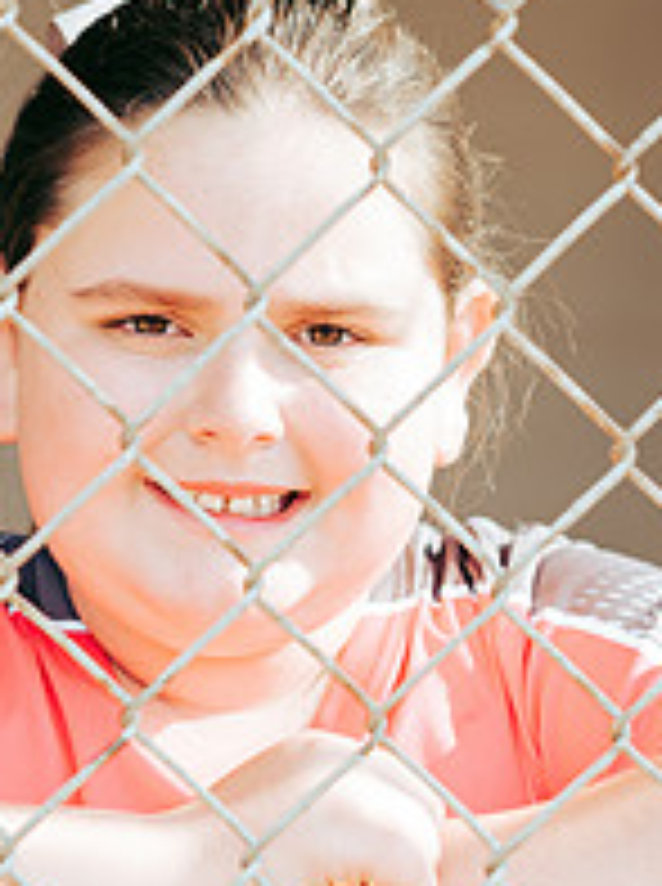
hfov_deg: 7.9
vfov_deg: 10.6
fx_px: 4784
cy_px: 661
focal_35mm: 187
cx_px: 162
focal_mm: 85
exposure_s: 1/640
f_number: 2.8
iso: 160
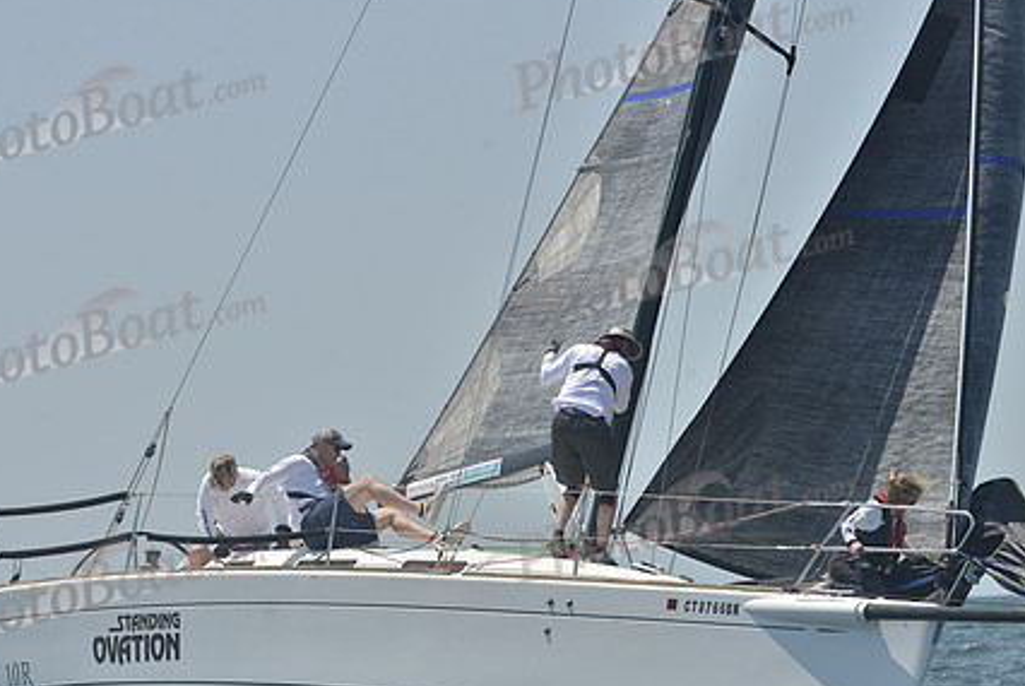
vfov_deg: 5.1
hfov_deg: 7.6
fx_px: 7752
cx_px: 392
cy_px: 430
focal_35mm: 272
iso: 280
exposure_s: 1/800
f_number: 10
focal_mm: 200
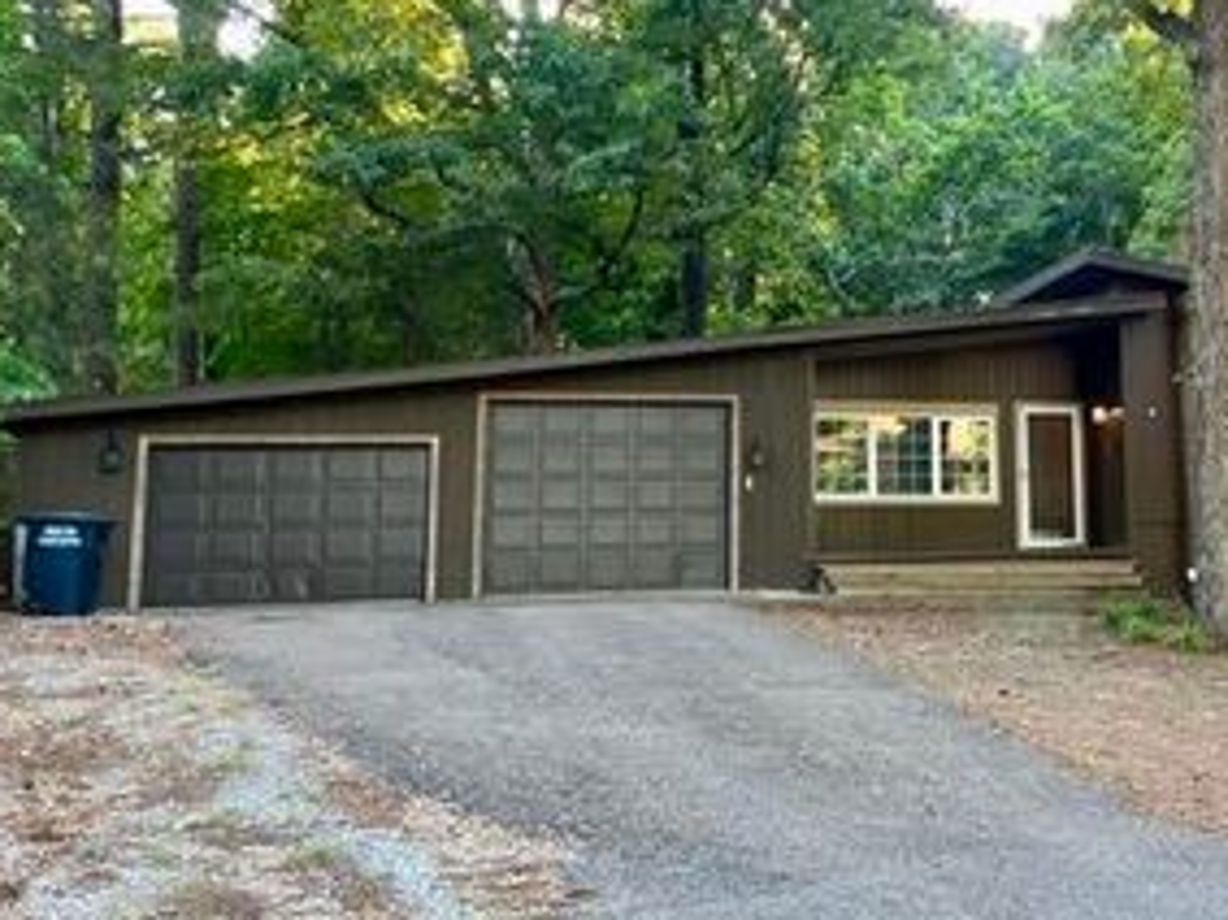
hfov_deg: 39.4
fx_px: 1631
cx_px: 1002
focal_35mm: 46
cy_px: 306
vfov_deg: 31.2
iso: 100
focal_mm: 5.1
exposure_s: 1/121
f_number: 1.6
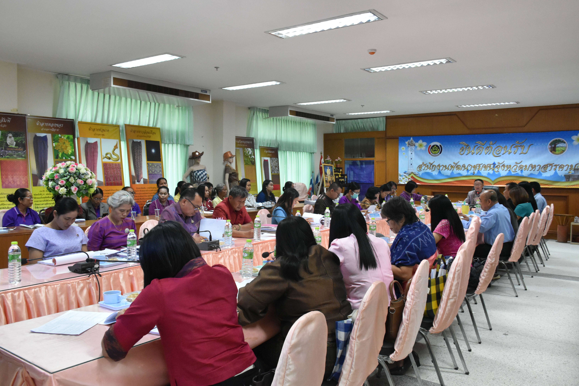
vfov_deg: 43.6
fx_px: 482
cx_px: 290
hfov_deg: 61.9
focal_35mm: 30
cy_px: 193
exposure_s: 1/160
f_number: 6.3
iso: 3200
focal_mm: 20
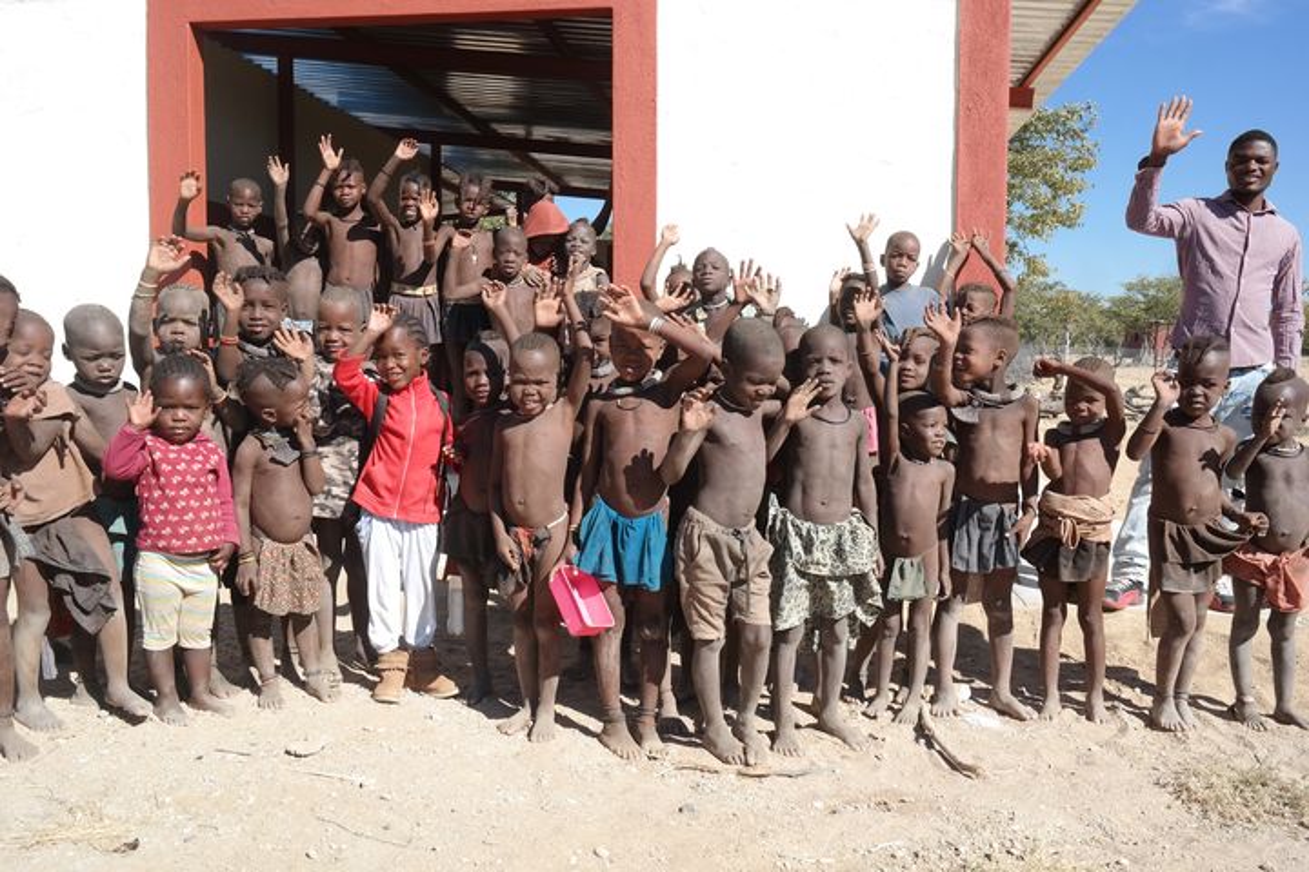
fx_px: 1091
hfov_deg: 61.9
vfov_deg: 43.6
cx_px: 654
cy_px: 436
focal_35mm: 30
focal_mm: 20
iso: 400
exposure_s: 1/500
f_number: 9
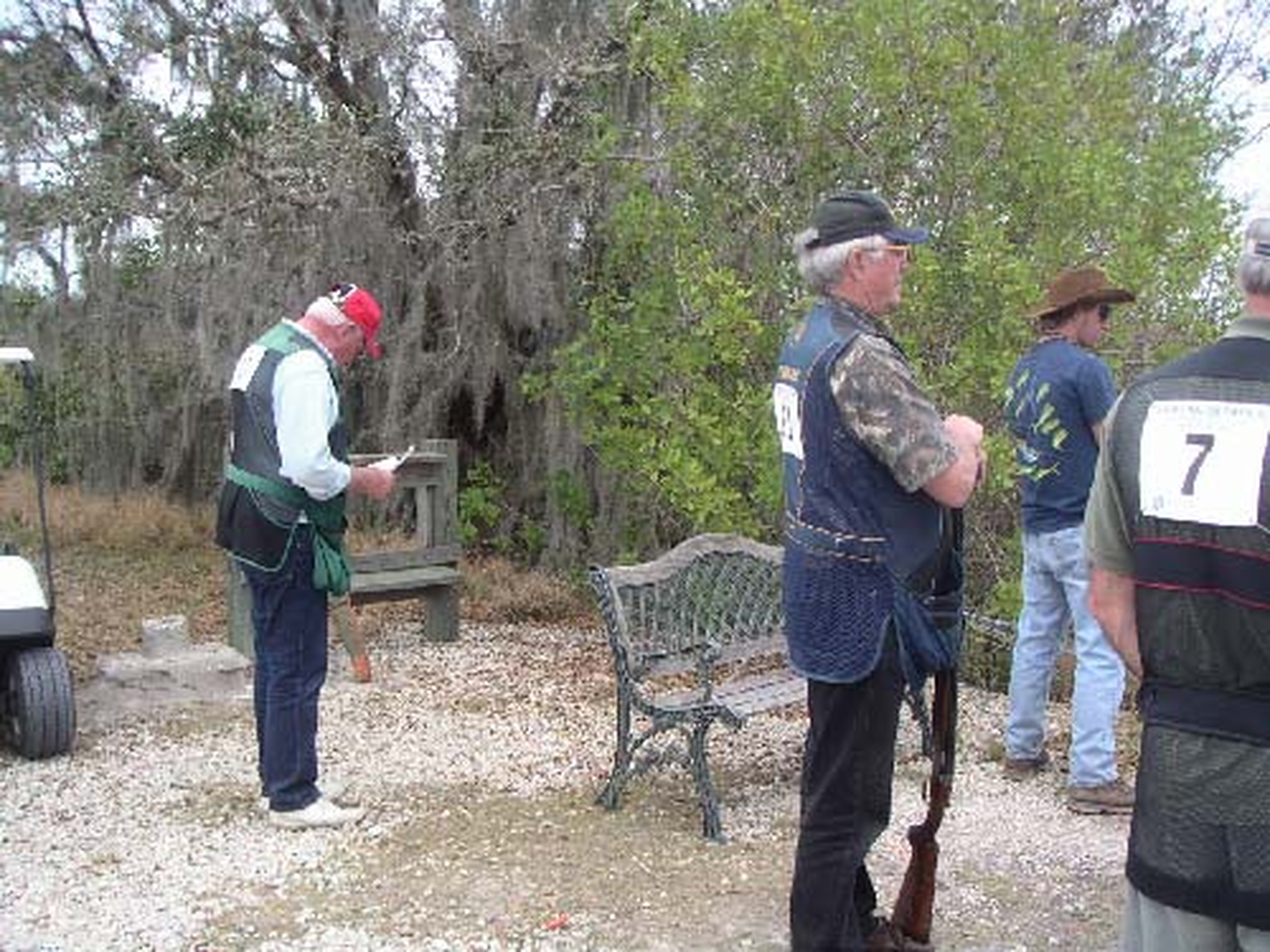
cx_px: 635
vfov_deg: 37.7
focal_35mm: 38
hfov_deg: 49.0
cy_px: 476
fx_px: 1394
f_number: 2.8
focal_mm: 6
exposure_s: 1/150
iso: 50
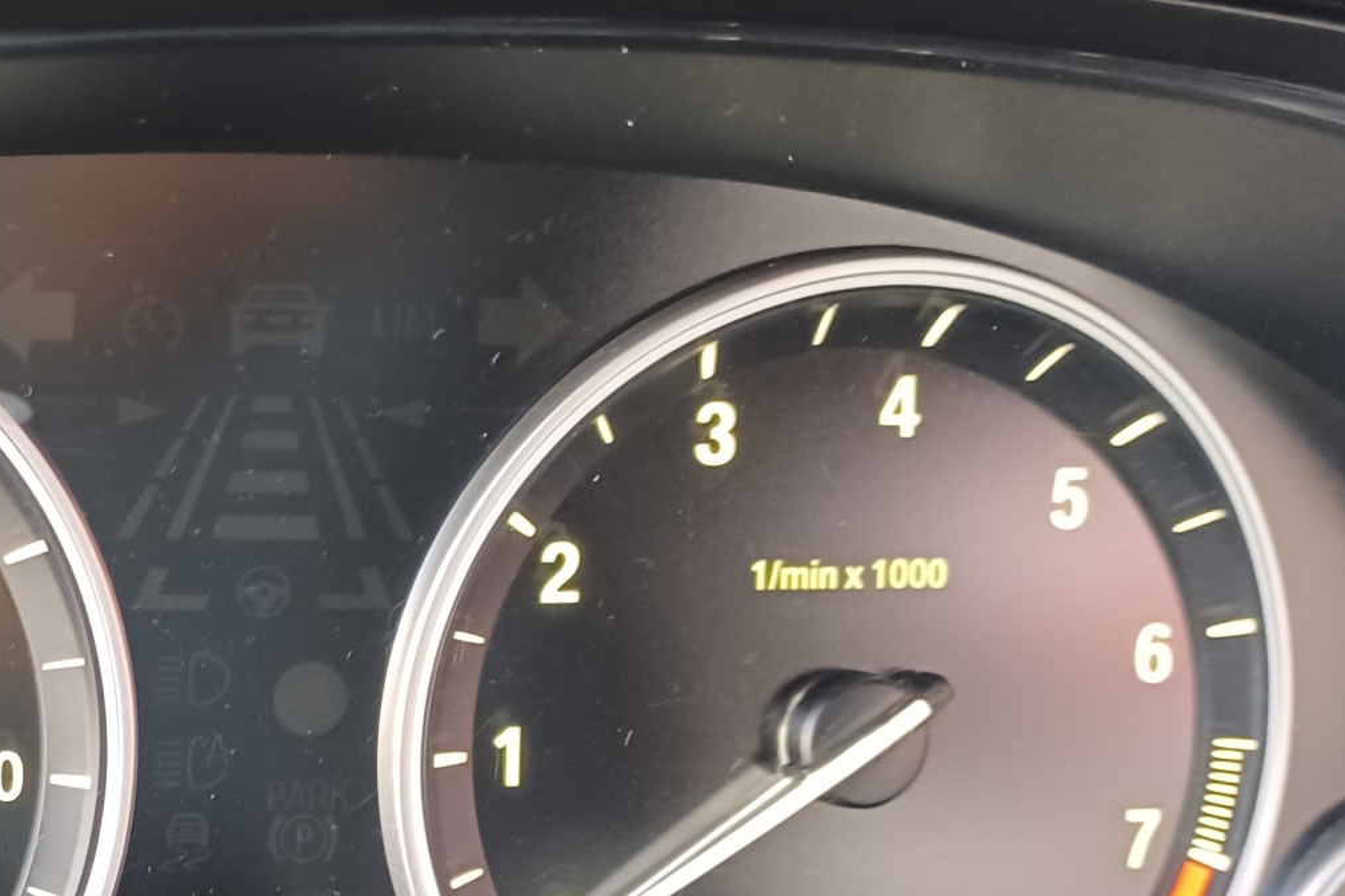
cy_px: 704
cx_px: -12
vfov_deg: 20.4
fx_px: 2465
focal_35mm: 66
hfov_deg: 28.6
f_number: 1.8
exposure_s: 1/25
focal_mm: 4.6
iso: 400
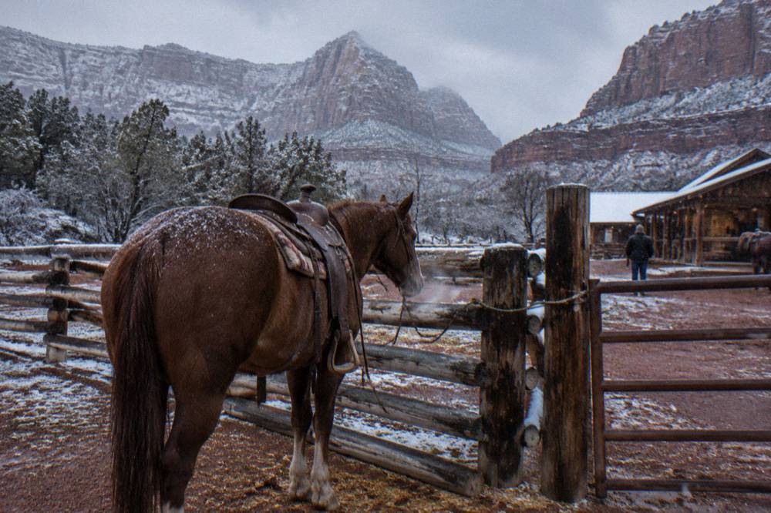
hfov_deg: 48.5
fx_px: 856
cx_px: 386
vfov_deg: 33.4
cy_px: 256
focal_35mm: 40
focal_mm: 40
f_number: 8
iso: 5000
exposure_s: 1/30
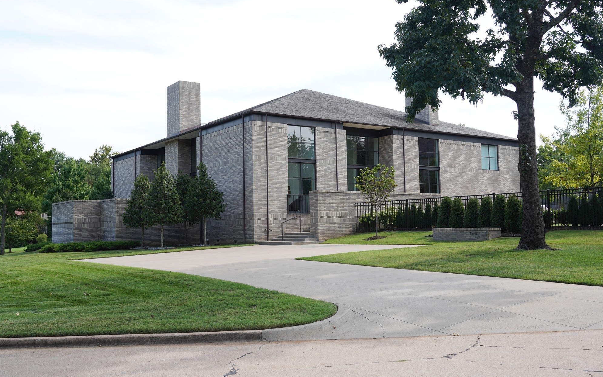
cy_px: 184
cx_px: 303
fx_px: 608
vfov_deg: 34.4
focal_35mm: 37
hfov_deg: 52.7
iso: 100
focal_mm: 36
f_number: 8
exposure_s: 1/100
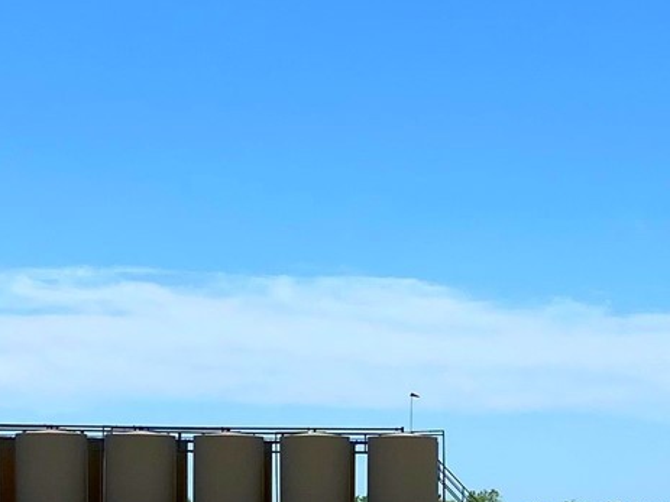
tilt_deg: -2.2
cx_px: 427
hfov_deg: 17.1
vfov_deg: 12.5
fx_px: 2225
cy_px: 635
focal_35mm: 115
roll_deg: -1.2
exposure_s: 1/6410
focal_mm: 4.25
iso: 32
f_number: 1.8
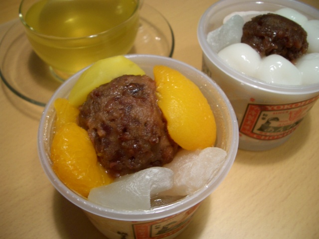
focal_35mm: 35
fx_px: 323
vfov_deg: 40.7
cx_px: 160
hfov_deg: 52.6
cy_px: 120
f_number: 2.6
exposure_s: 1/8
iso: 50
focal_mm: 5.8
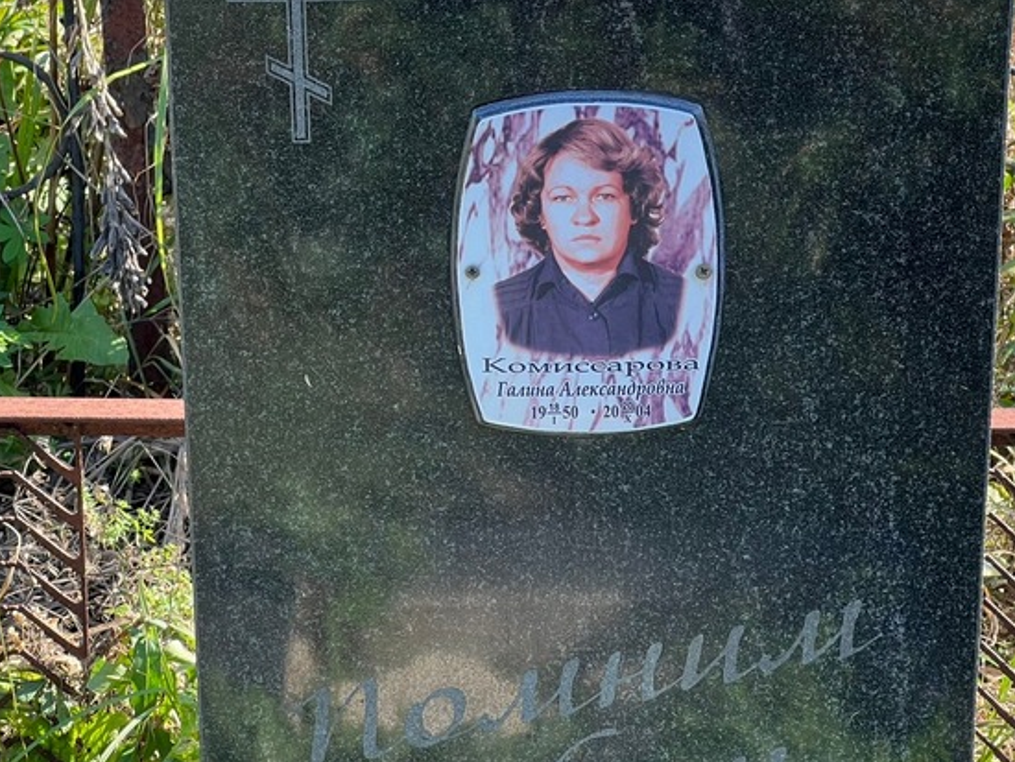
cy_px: 256
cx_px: 554
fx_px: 3285
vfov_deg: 13.2
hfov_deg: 17.6
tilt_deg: -24.2
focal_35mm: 112
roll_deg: -0.6
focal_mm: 9
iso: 32
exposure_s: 1/104
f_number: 2.8
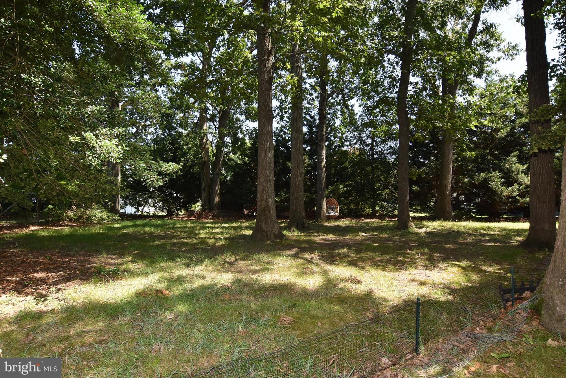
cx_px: 283
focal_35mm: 20
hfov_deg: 85.4
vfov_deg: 63.3
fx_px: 307
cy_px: 189
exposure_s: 1/200
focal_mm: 13
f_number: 9
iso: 400
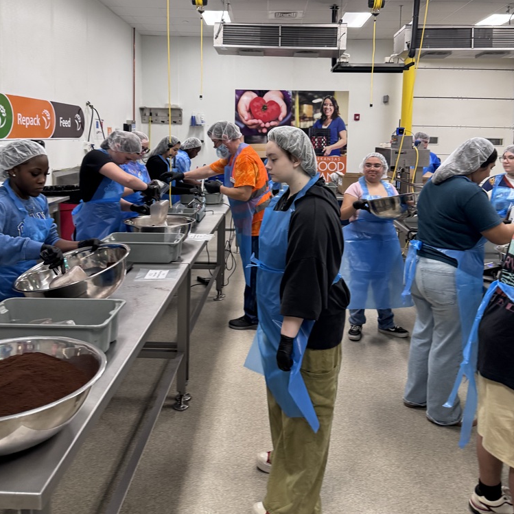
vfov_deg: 54.6
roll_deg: +1.8
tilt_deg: -6.3
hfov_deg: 55.6
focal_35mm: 29
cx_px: 256
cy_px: 174
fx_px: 487
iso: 200
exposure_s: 1/110
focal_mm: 6.76
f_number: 1.78
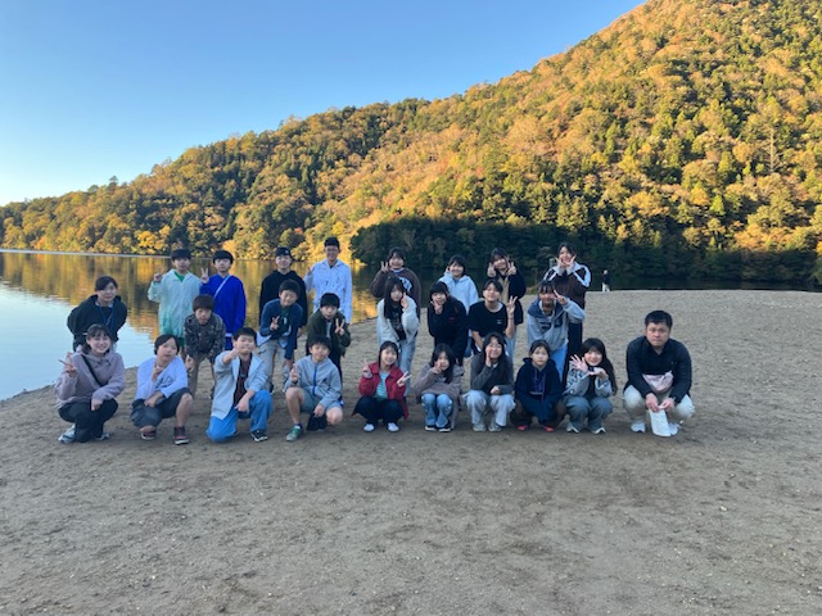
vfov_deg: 49.7
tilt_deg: -4.3
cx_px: 411
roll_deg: -2.4
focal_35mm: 28
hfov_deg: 63.4
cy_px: 308
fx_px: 665
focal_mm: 3.99
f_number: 1.8
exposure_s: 1/170
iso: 40
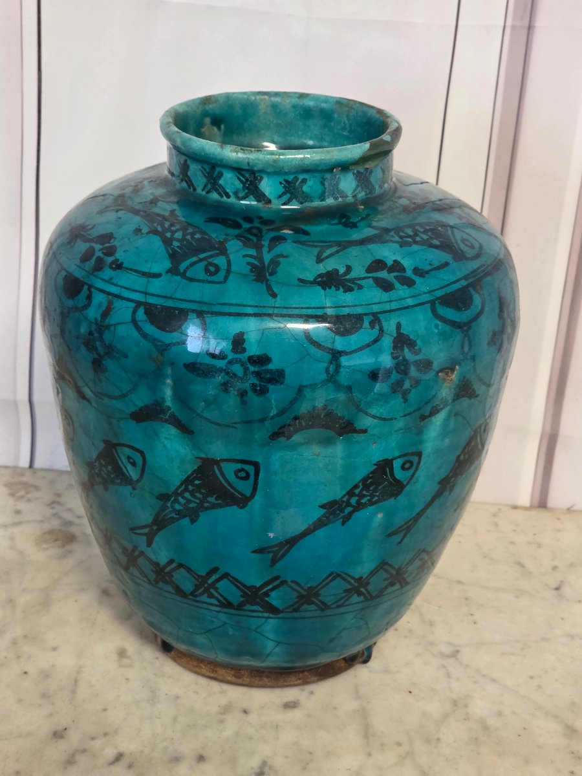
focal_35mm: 69
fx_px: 1547
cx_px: 291
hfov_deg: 21.3
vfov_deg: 28.2
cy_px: 388
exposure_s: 1/33.3
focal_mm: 7.9
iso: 250
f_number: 2.4
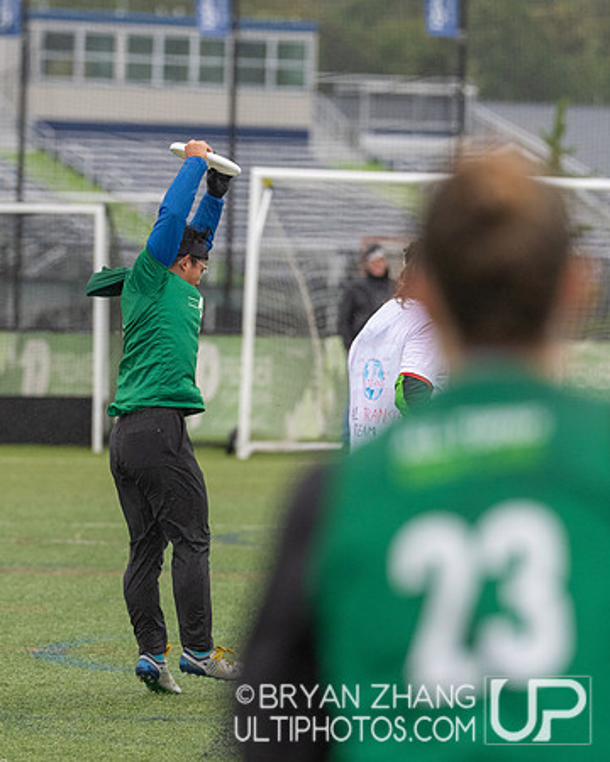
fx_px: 7474
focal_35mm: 331
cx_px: 231
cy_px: 433
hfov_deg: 4.7
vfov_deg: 5.8
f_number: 4
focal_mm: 200
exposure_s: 1/1600
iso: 2500
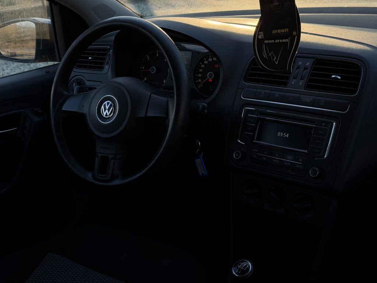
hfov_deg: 39.7
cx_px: 188
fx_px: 523
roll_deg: +5.5
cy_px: 142
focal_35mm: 48
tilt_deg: -18.8
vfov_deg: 30.3
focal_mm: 6.76
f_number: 1.78
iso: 64
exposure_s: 1/802
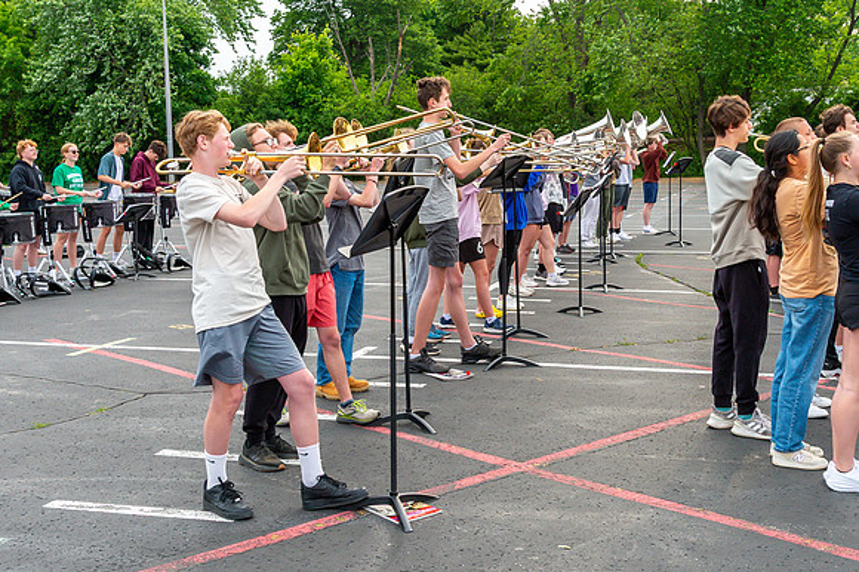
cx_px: 466
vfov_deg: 28.9
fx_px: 1106
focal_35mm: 46
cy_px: 218
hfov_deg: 42.4
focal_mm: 34
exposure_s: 1/500
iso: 1250
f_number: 8
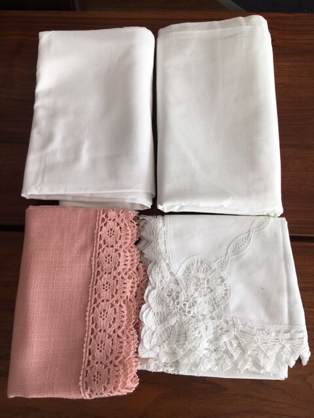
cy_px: 209
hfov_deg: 48.2
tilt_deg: -69.7
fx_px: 351
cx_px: 157
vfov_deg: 61.7
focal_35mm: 29
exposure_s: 1/50
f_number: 2.2
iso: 25
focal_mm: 4.15
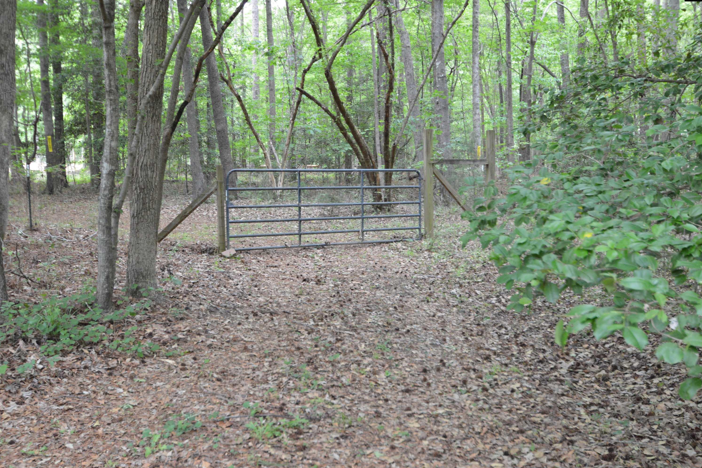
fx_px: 721
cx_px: 346
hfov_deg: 51.9
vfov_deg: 35.9
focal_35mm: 37
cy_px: 229
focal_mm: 24
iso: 1100
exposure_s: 1/60
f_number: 4.5
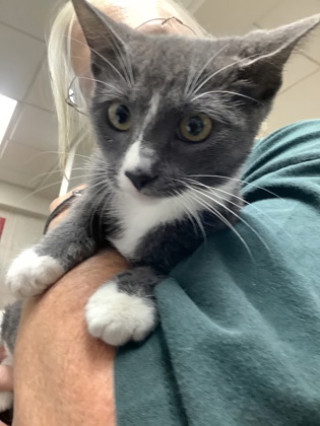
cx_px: 160
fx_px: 382
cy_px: 213
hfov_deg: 45.4
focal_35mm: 31
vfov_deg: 58.4
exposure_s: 1/40
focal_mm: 3.3
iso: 250
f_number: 2.4
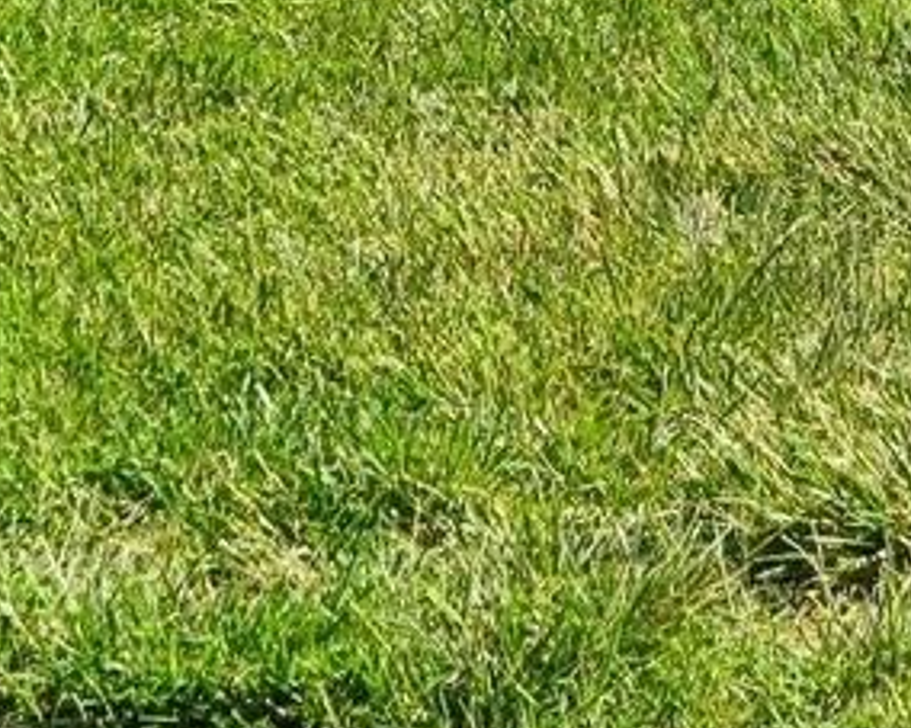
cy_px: -1240
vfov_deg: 7.0
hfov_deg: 9.4
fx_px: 5471
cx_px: 1129
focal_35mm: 203
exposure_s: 1/60
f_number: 8
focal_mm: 20
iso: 100
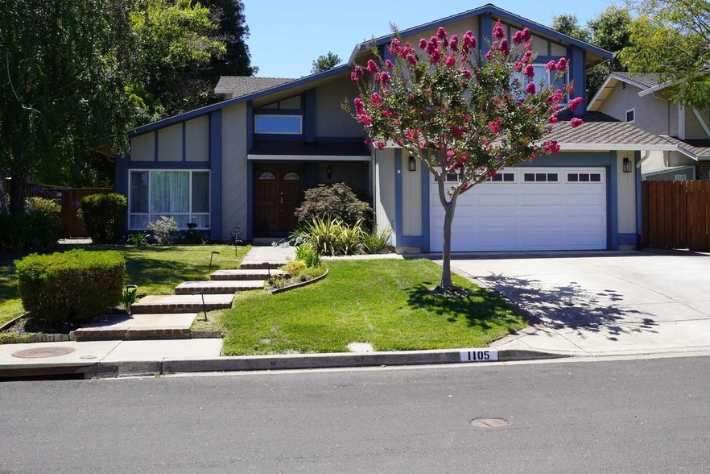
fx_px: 721
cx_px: 391
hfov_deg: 52.3
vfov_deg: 36.3
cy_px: 204
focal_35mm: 37
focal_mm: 21
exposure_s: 1/125
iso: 100
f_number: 9
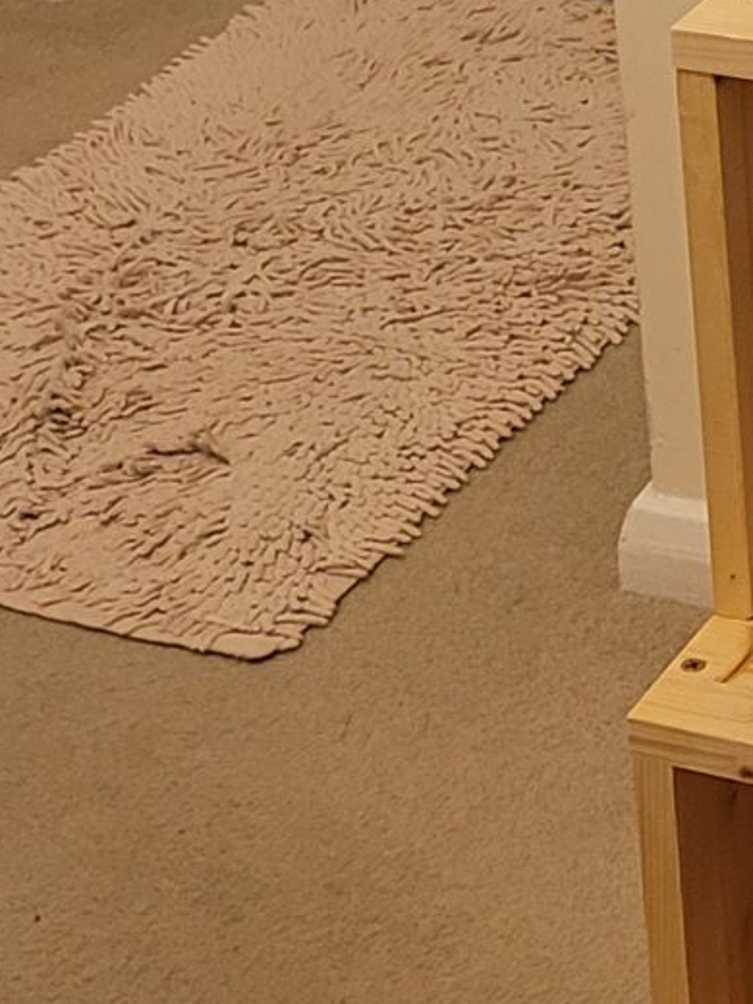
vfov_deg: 14.2
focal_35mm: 128
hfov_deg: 11.3
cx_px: 931
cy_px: -614
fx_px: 3713
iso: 250
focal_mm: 5.4
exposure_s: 1/50
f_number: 1.8
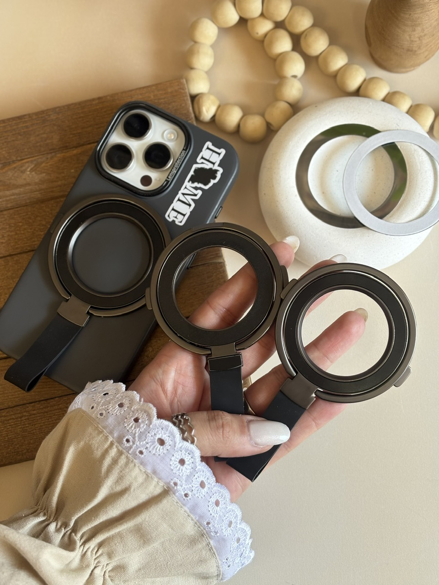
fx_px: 879
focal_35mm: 52
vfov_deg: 36.8
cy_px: 292
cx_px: 220
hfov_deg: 28.0
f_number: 1.6
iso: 40
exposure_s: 1/157
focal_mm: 5.96
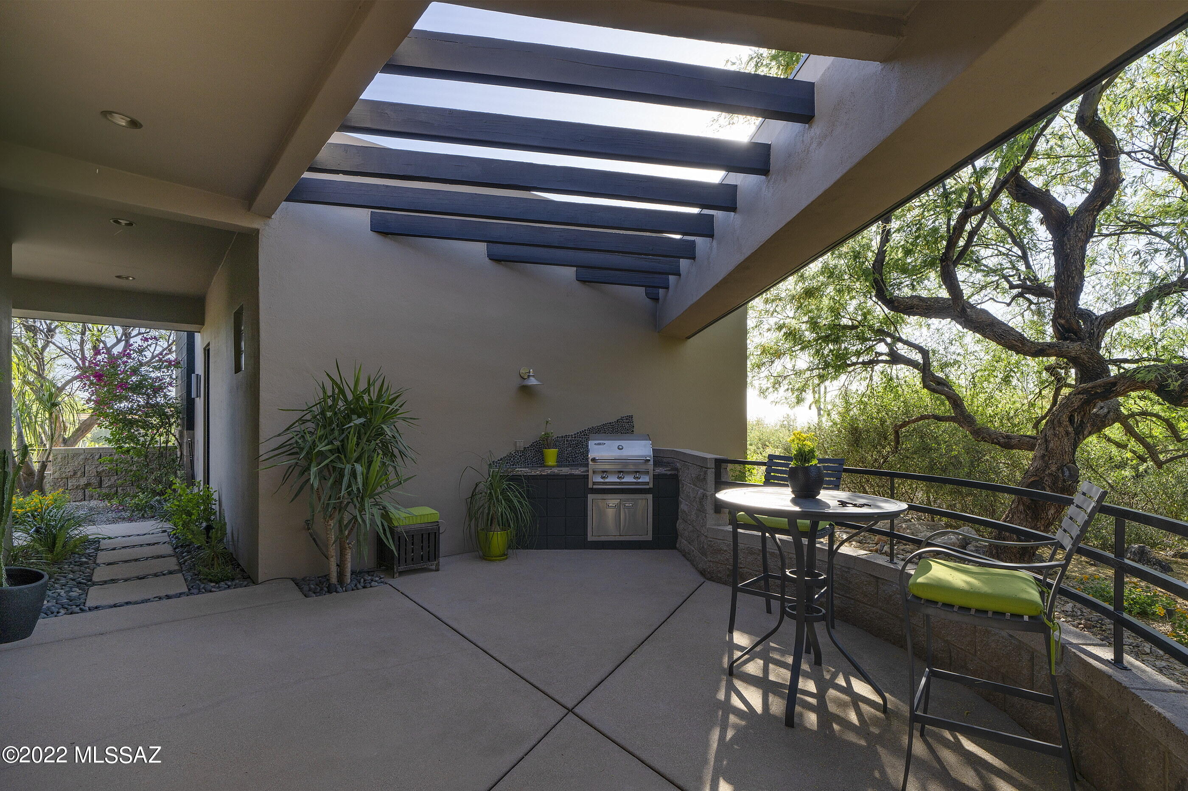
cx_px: 594
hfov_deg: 100.4
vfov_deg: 77.3
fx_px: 495
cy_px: 396
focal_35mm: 15
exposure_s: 1/80
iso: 100
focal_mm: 15
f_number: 9
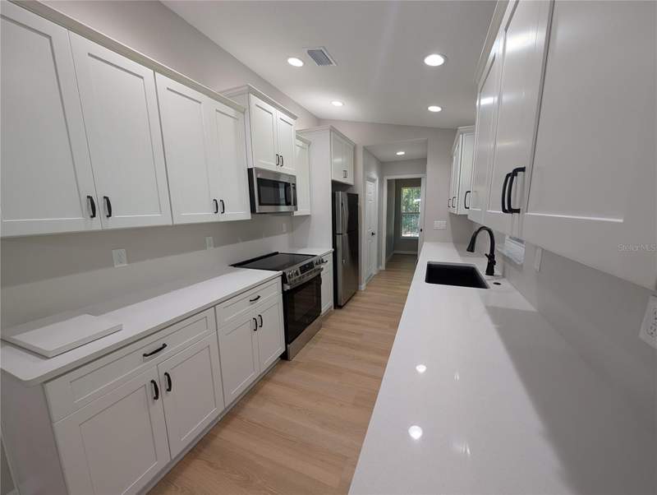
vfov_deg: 94.6
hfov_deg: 110.5
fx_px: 228
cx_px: 328
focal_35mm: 12
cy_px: 248
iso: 94
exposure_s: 1/120
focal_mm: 2.02
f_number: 1.7
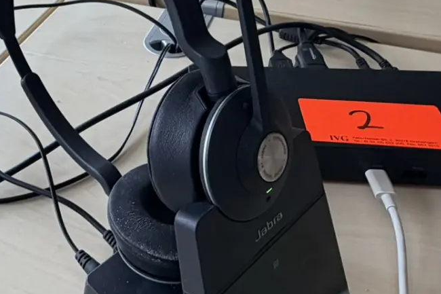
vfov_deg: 30.7
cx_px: 70
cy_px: 79
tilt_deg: -33.9
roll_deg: +5.5
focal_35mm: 43
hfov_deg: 42.7
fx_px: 527
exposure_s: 1/121
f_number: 2.2
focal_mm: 2.22
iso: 80
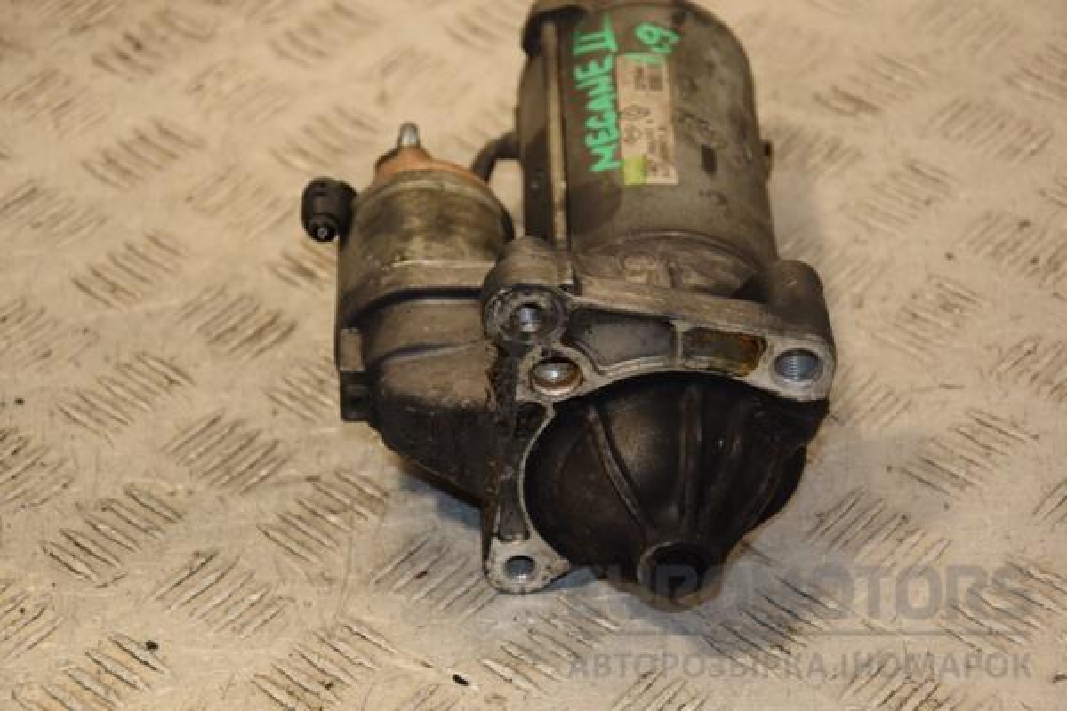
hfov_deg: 20.6
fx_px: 2934
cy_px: 356
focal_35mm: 99
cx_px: 534
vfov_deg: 13.8
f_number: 5.3
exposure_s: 1/160
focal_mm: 66
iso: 800
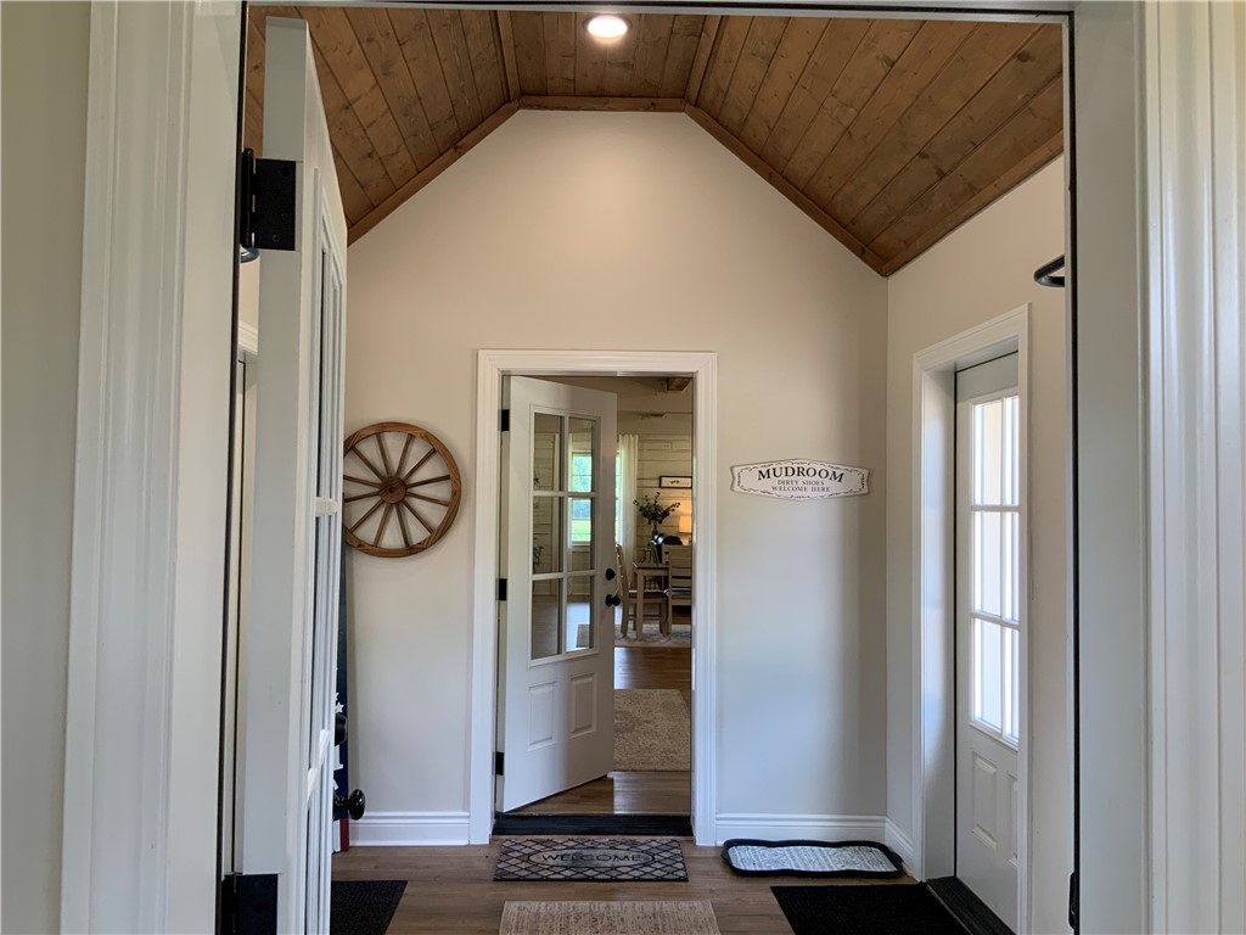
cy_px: 468
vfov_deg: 48.2
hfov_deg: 61.7
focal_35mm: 29
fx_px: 1044
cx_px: 623
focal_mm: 3
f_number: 1.8
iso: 40
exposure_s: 1/60
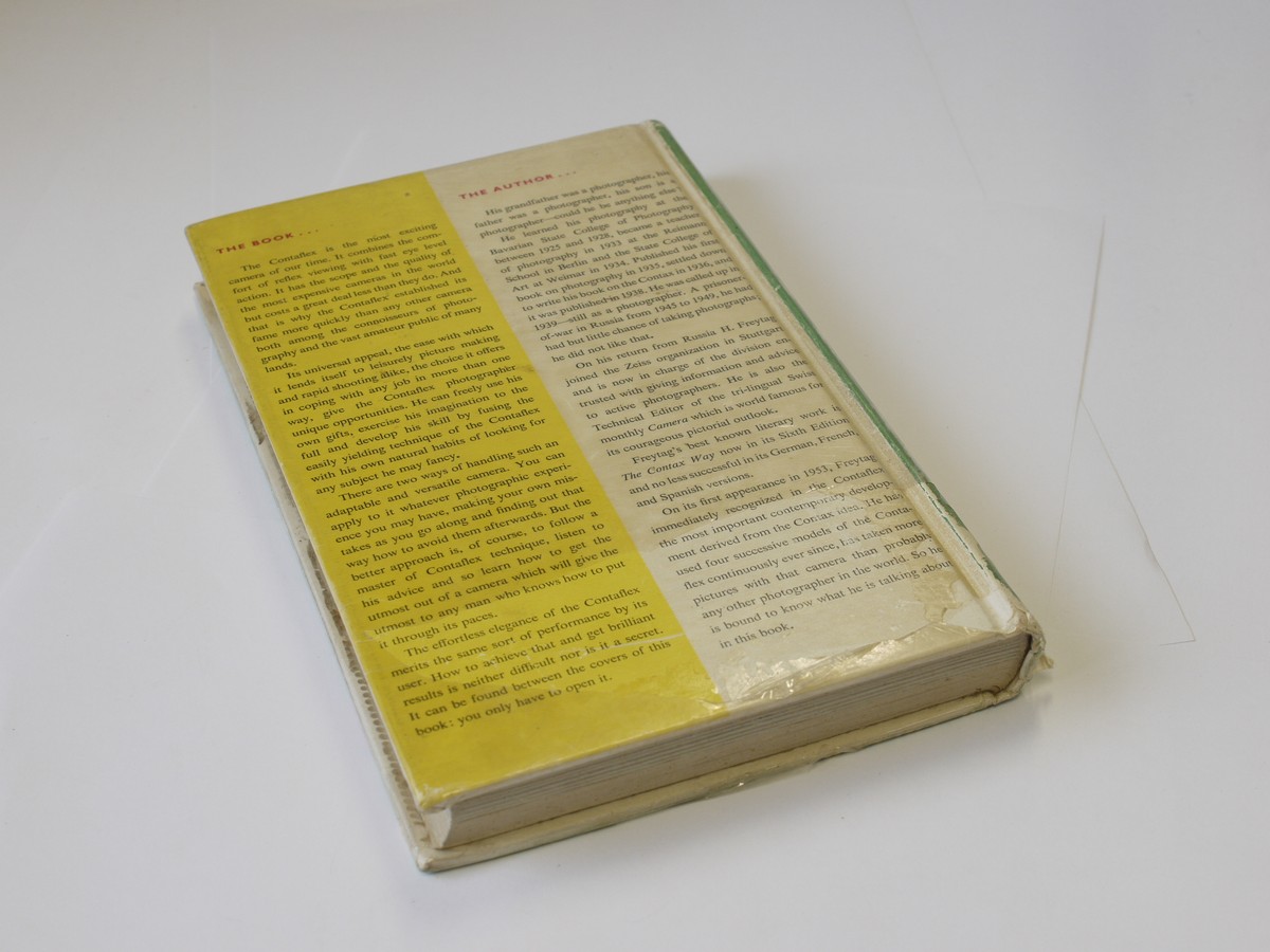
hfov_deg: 32.2
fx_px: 2201
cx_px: 635
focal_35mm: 60
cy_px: 476
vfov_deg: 24.4
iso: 200
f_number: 7.1
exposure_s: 1/40
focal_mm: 30
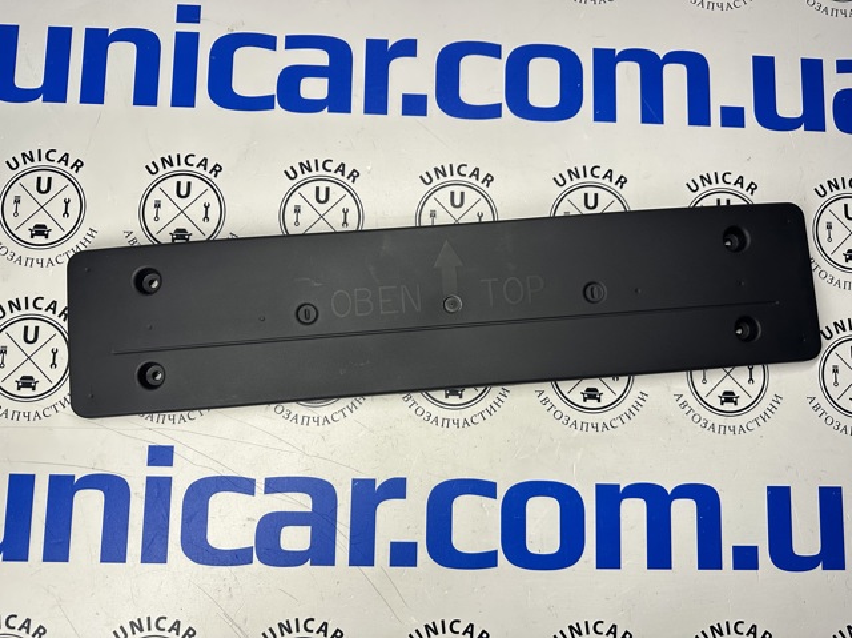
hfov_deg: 71.6
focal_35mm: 24
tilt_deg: -83.1
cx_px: 426
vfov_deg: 56.8
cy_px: 319
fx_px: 590
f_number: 1.78
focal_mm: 6.86
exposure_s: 1/80
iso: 250
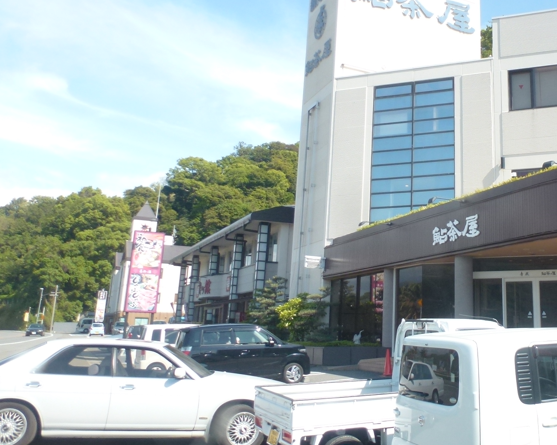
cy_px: 158
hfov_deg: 46.9
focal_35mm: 37
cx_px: 431
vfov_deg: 39.8
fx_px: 610
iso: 100
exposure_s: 1/80
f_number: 3.3
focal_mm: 4.3
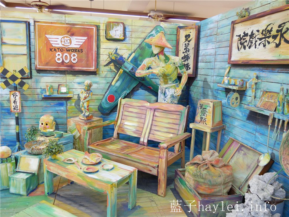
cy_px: 108
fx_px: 234
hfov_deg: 63.4
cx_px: 144
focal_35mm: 28
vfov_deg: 49.7
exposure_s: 1/60
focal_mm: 14
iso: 250
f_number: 3.5
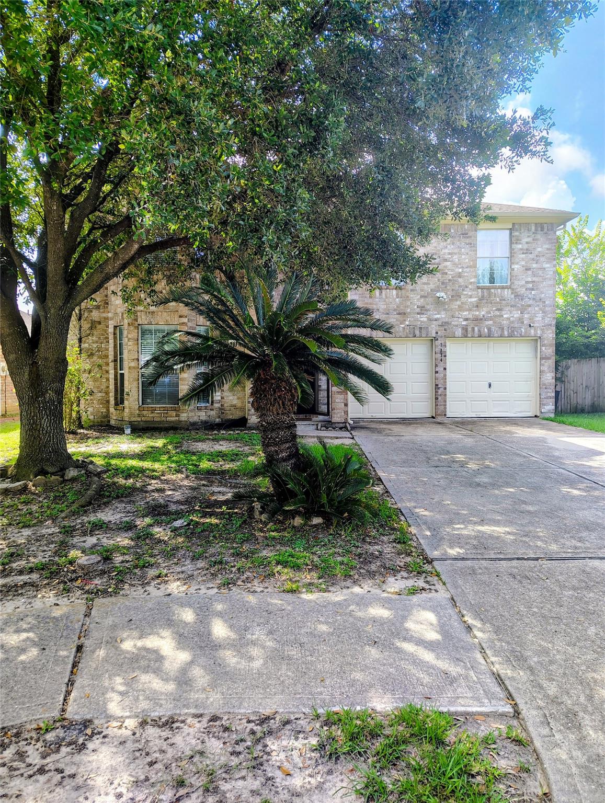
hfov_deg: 56.9
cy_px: 402
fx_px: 558
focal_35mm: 24
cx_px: 302
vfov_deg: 71.5
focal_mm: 5.56
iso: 128
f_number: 1.8
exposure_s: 1/200
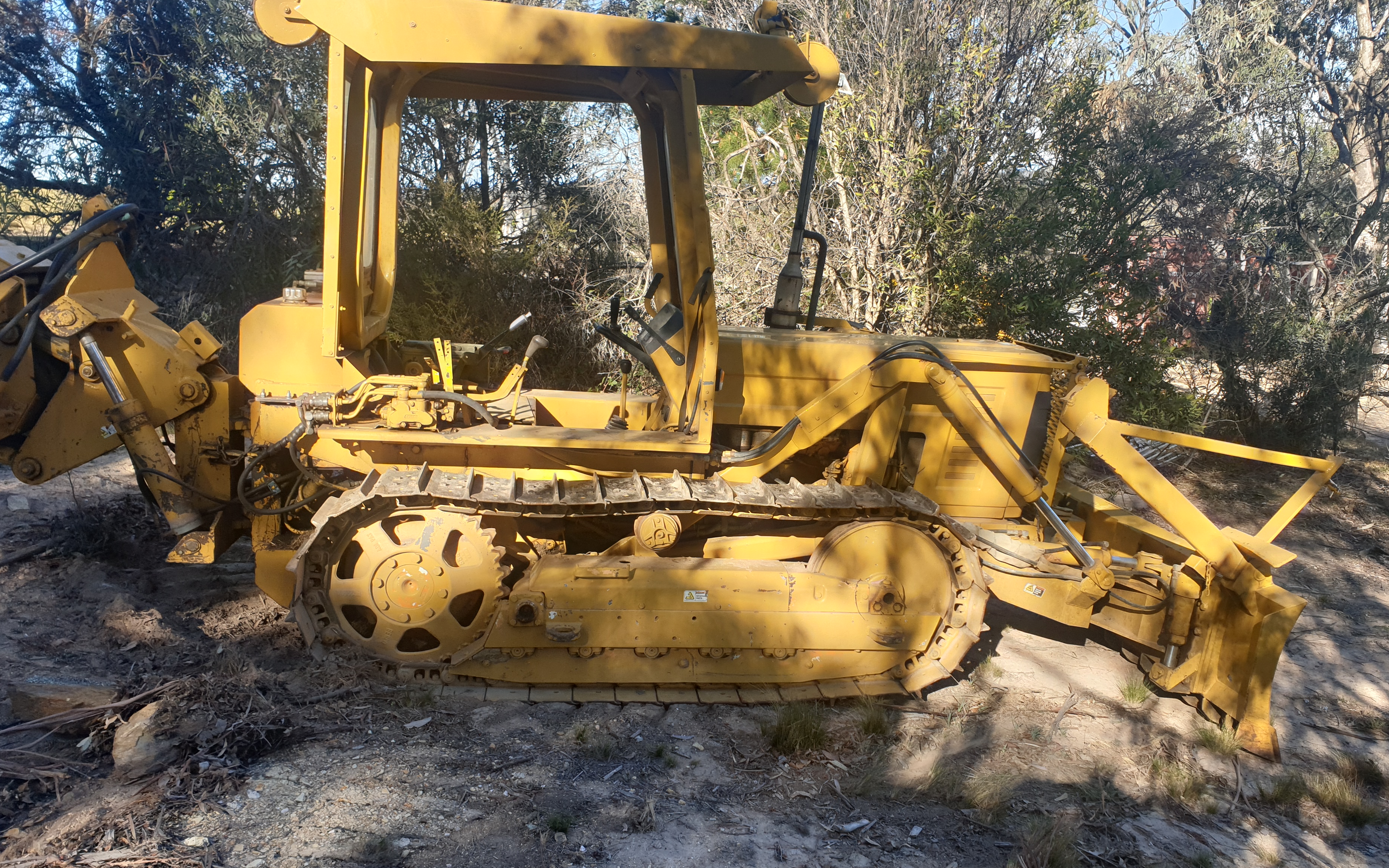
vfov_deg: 41.8
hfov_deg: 62.9
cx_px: 728
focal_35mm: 30
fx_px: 1136
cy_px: 470
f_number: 2.4
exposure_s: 1/460
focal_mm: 4.3
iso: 50
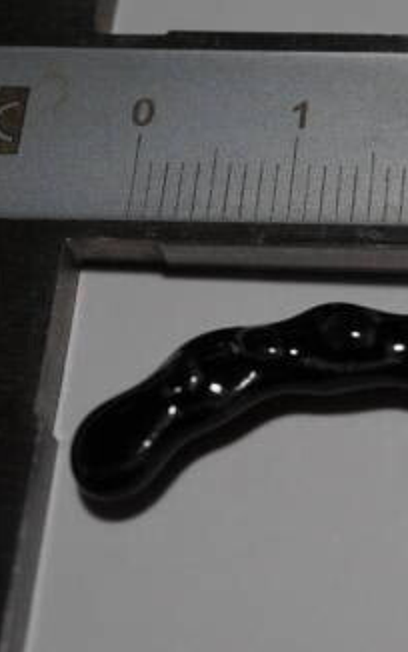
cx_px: 536
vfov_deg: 23.0
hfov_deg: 13.9
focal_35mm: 90
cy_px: 407
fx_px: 1600
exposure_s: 1/125
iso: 800
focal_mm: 30
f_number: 5.6
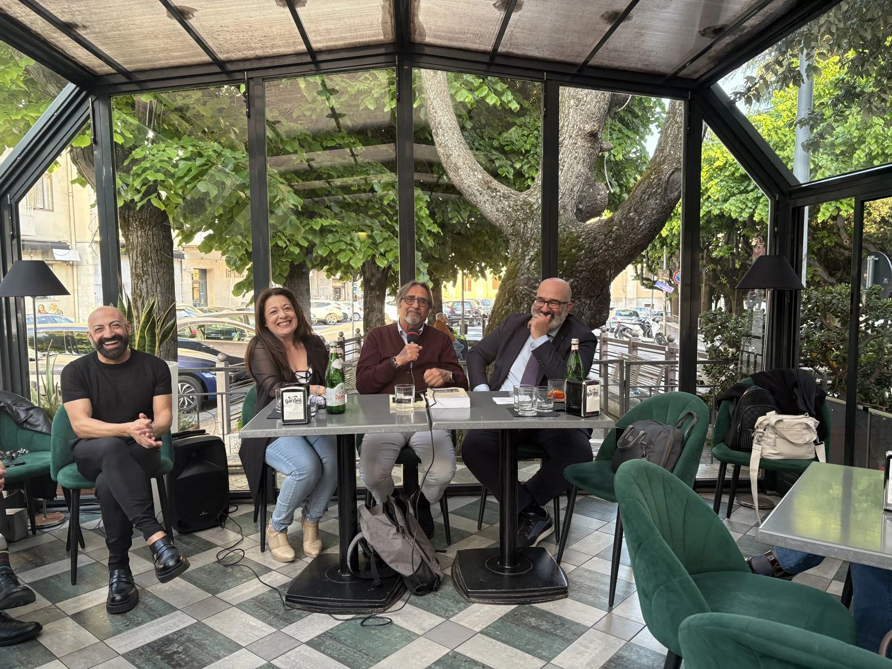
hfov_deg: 67.3
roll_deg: +0.6
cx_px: 446
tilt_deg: -3.9
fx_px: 670
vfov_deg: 53.1
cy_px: 334
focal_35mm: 26
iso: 125
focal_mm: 5.96
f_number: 1.6
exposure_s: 1/106
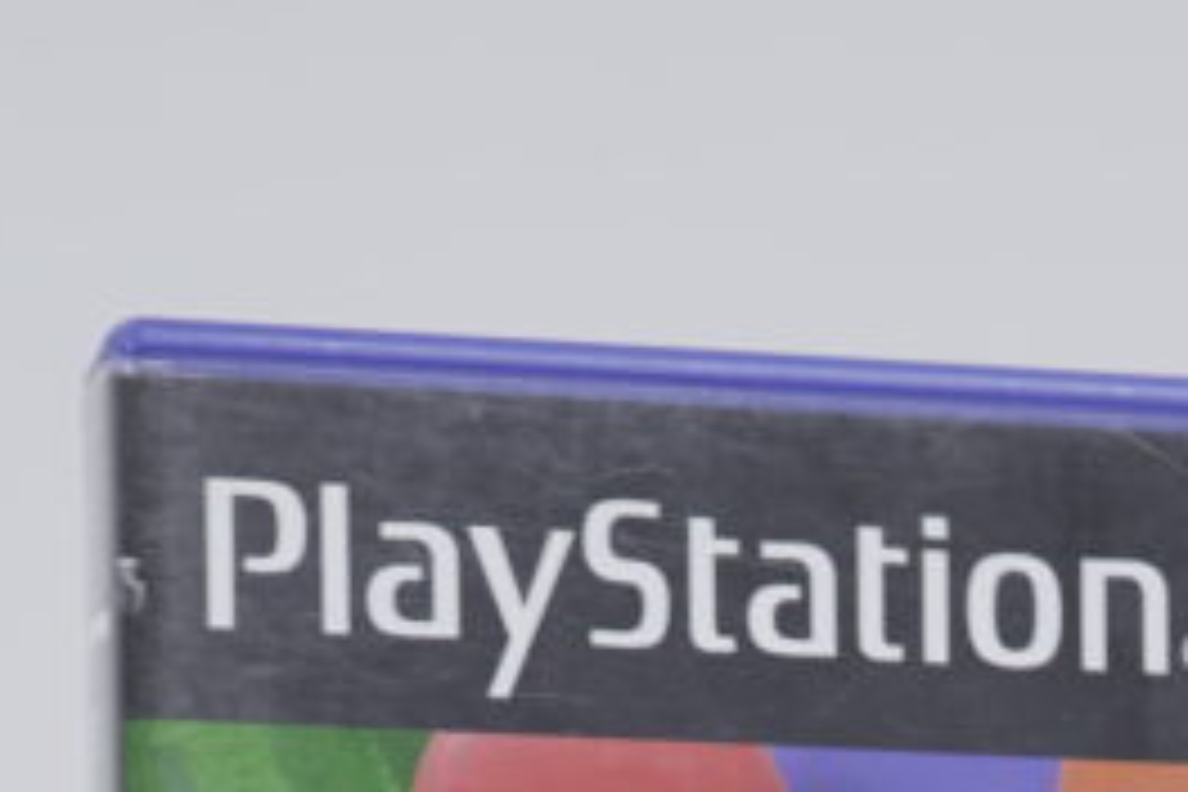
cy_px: 1656
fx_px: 5247
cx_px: 1026
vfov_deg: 8.2
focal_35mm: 159
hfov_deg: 12.8
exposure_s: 1/6
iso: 100
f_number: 5.6
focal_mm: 35
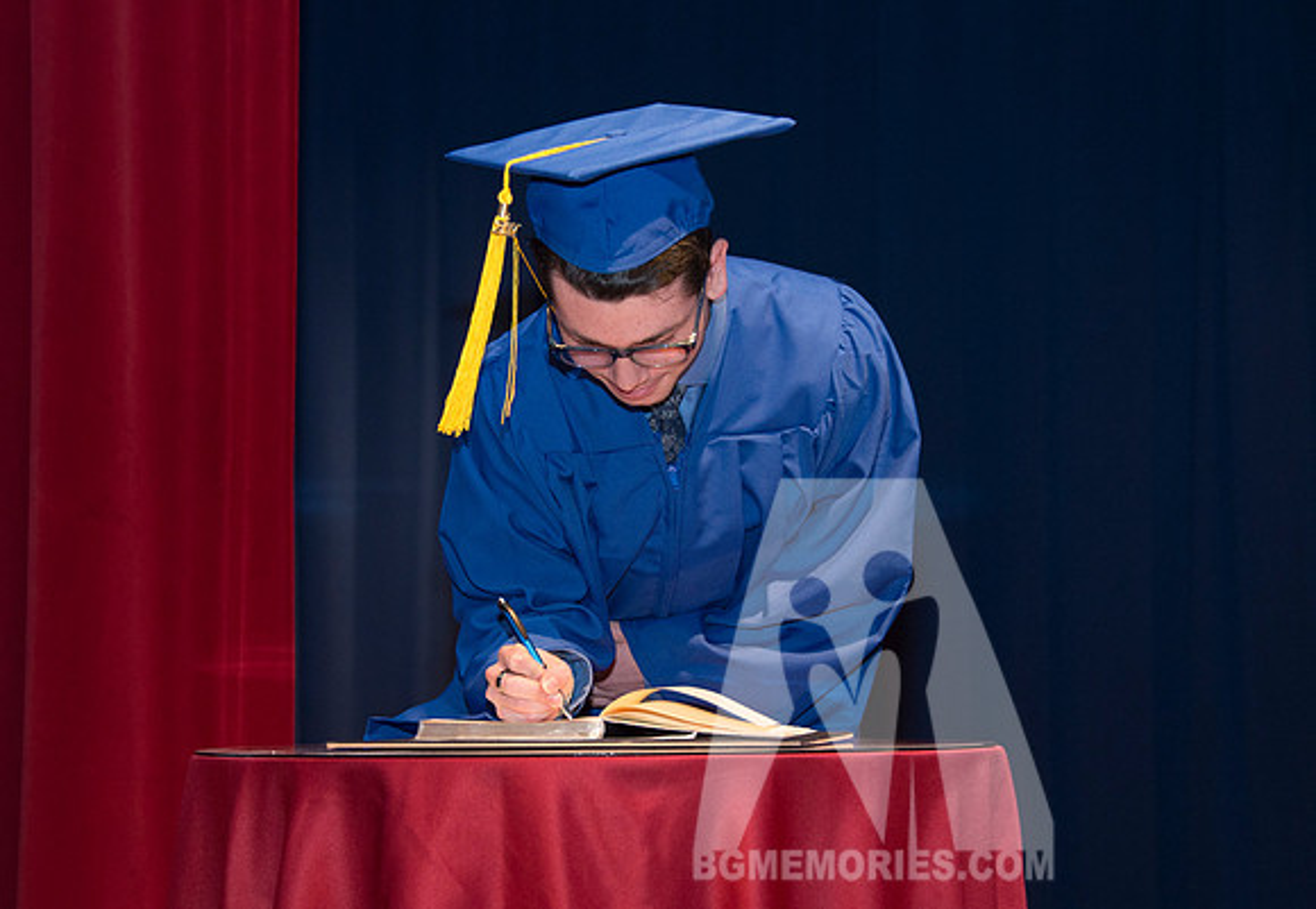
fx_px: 3998
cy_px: 484
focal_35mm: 108
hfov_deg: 18.7
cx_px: 632
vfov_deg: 13.0
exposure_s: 1/80
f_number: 5.3
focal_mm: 90
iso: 2000
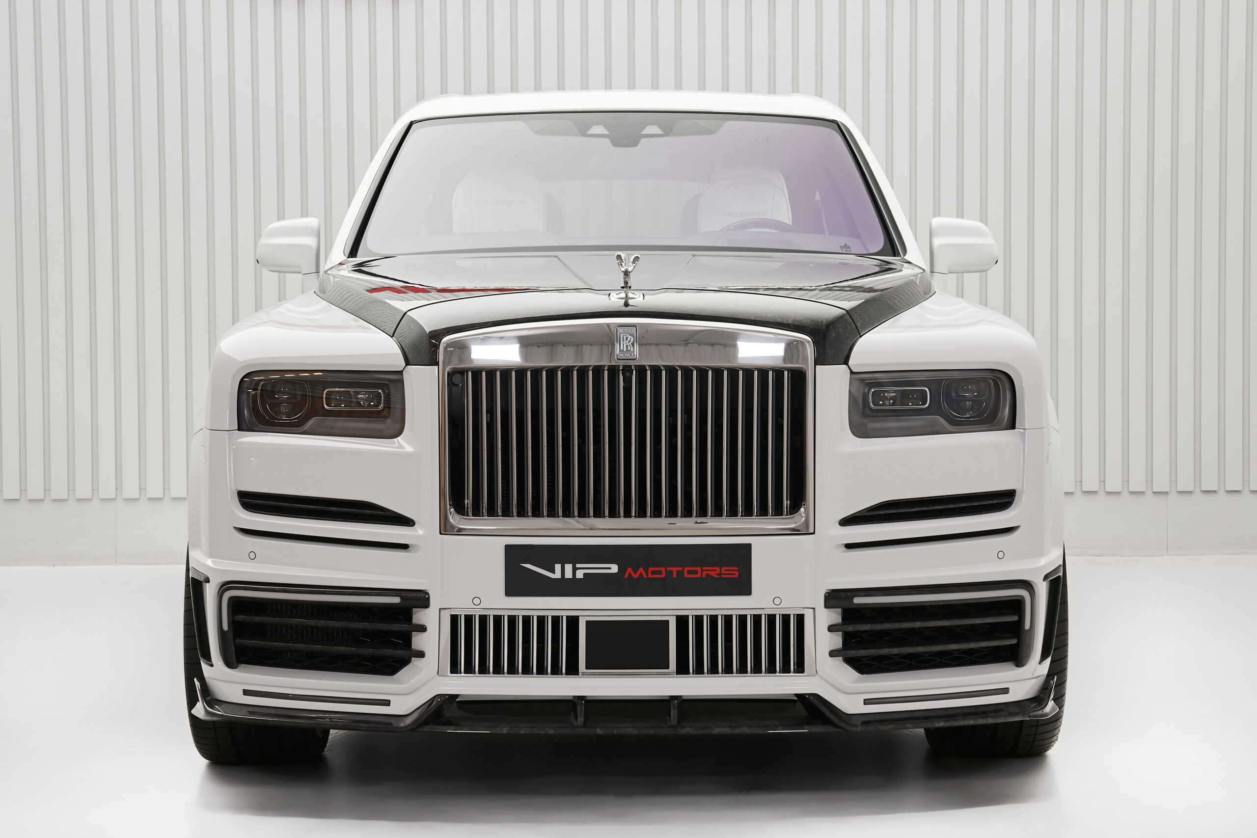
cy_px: 419
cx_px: 628
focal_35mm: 53
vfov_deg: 25.5
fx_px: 1851
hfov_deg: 37.5
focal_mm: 53
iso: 125
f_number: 9
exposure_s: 1/6
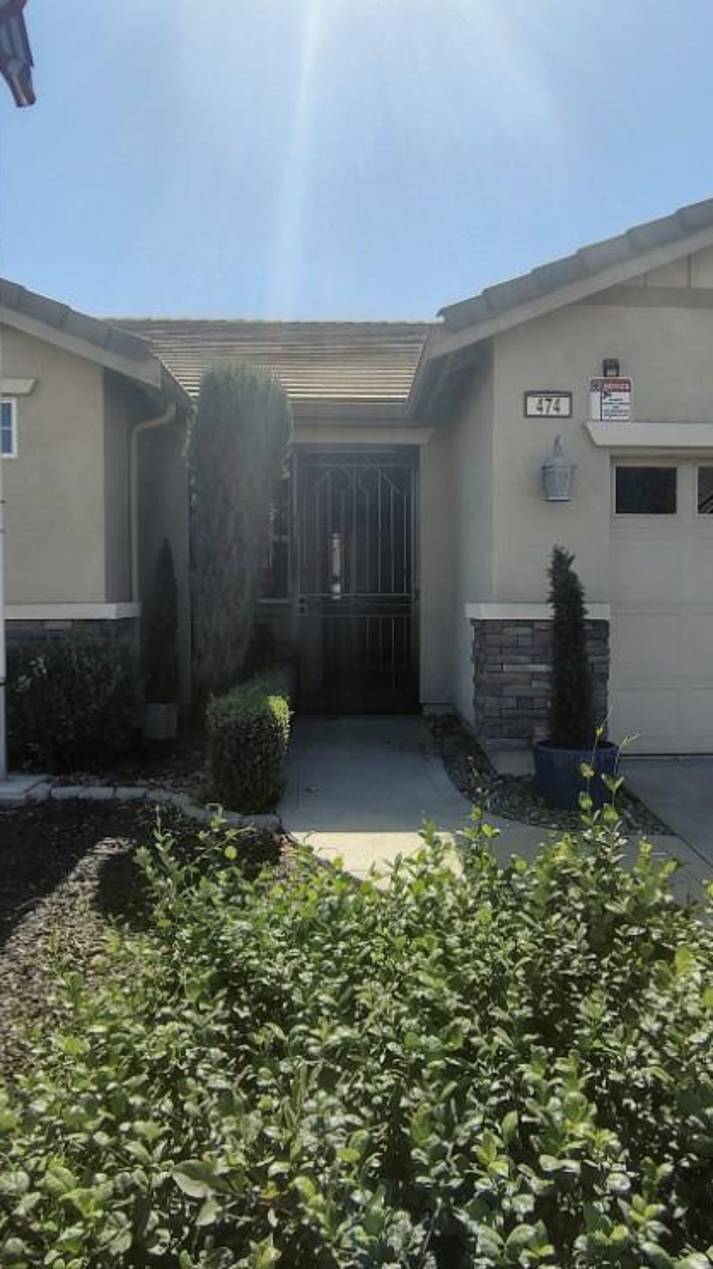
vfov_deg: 76.3
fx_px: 807
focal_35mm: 24
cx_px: 391
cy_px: 619
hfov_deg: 47.6
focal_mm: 2.13
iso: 100
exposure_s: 1/844
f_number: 2.2
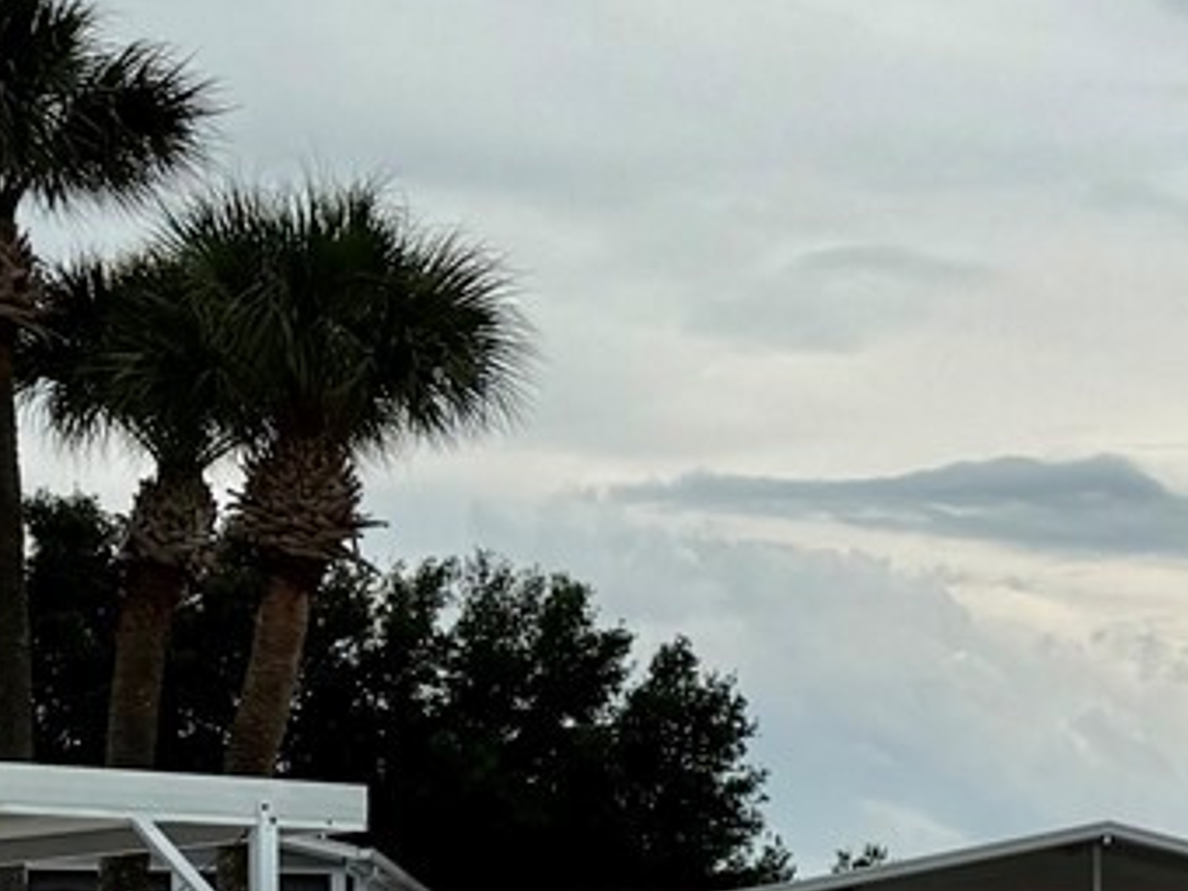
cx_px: 2135
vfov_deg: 12.8
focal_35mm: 113
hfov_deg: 15.1
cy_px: 1080
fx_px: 3878
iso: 80
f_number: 1.78
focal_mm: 6.76
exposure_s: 1/3584
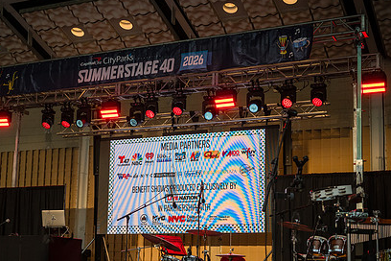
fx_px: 695
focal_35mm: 64
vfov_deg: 21.1
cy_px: 180
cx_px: 172
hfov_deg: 31.4
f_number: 4.5
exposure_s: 1/1000
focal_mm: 45
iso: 1000
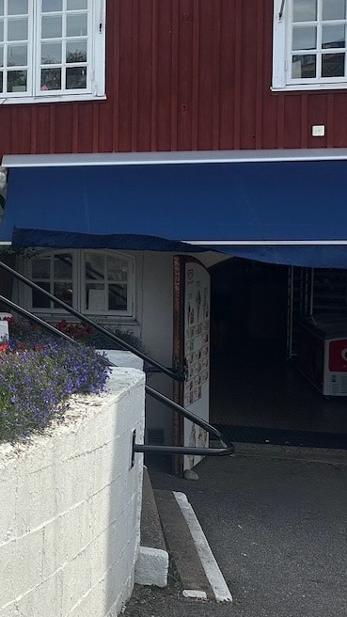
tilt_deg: -3.0
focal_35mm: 51
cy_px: 228
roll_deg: +0.9
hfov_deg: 19.6
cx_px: -208
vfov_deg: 40.3
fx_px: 834
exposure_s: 1/5000
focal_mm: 6.86
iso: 80
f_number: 1.78
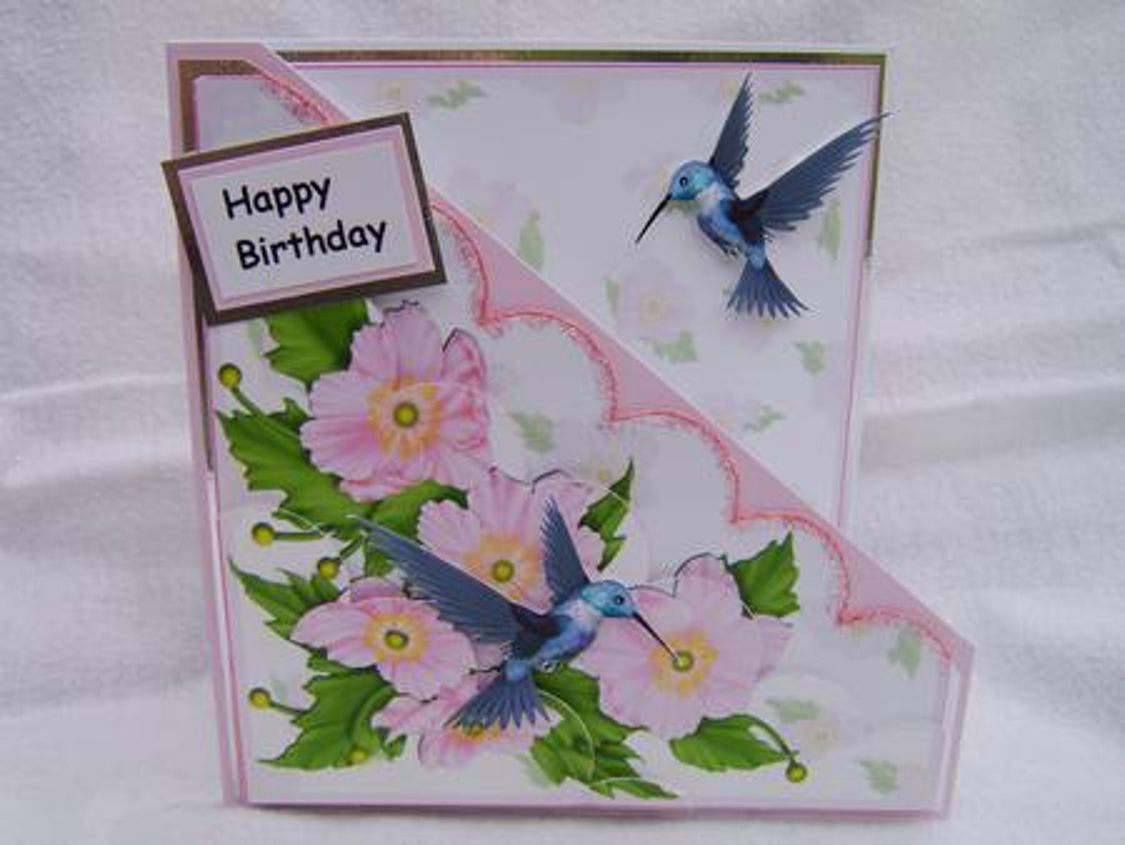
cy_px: 422
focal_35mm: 31
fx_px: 1008
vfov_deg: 45.5
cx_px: 562
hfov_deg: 58.3
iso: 71
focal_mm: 8.13
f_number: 5.6
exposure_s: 1/210
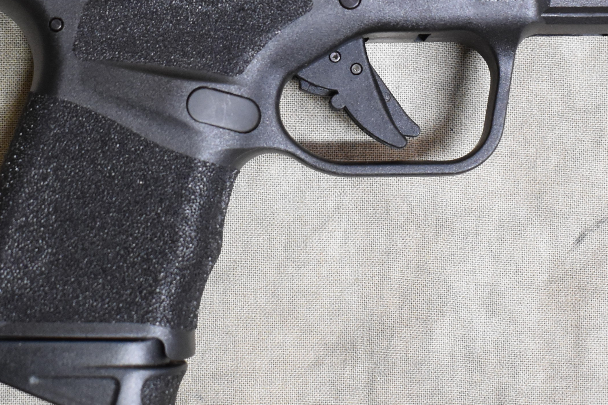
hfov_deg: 23.9
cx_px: 294
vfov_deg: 15.9
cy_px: 70
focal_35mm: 85
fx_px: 1435
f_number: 3.8
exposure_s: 1/125
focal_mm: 20
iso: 1250
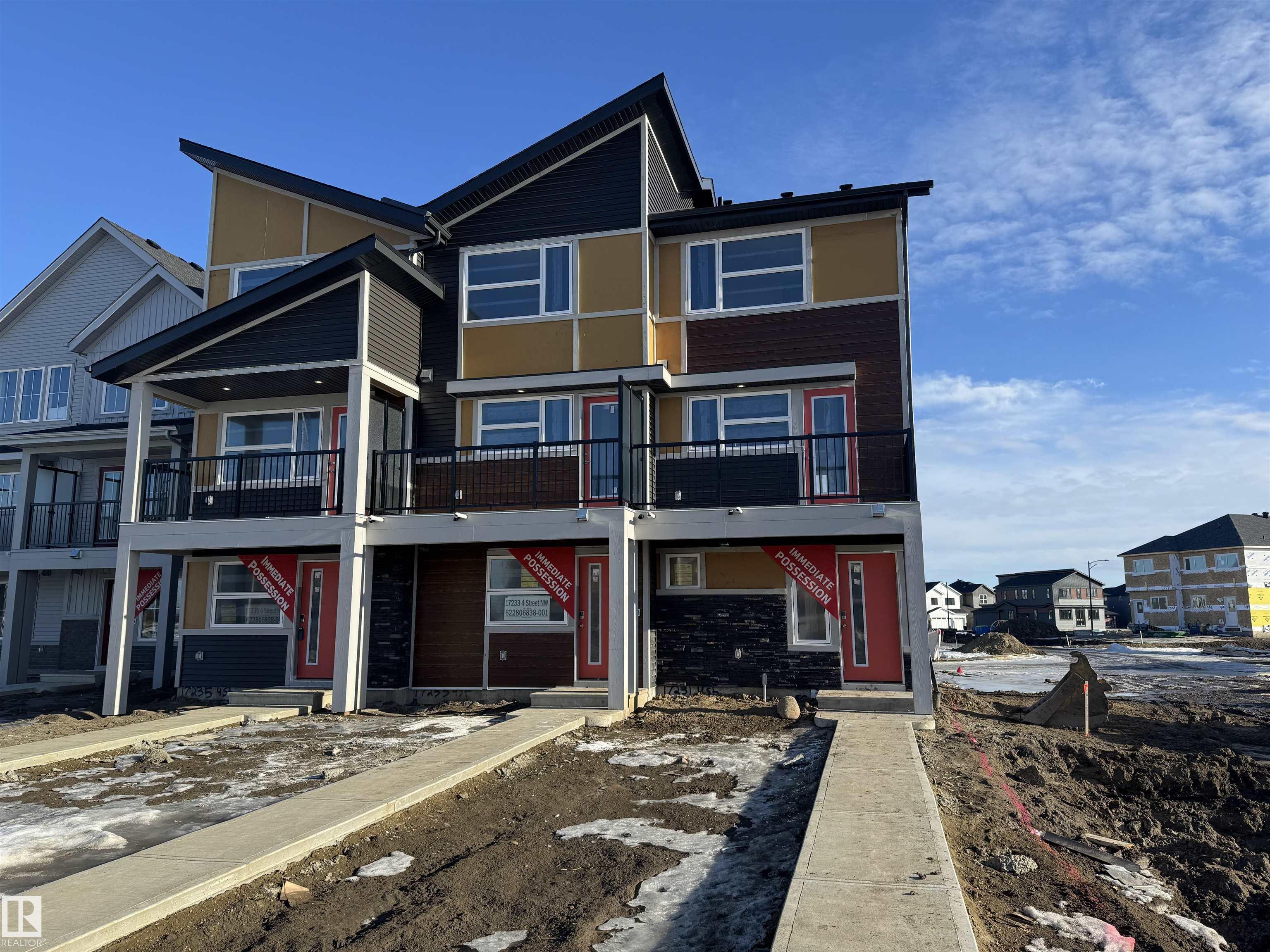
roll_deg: +0.5
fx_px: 881
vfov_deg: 56.8
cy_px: 476
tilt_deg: +8.6
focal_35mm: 24
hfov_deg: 71.6
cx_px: 635
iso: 80
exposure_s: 1/3096
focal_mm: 6.76
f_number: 1.78
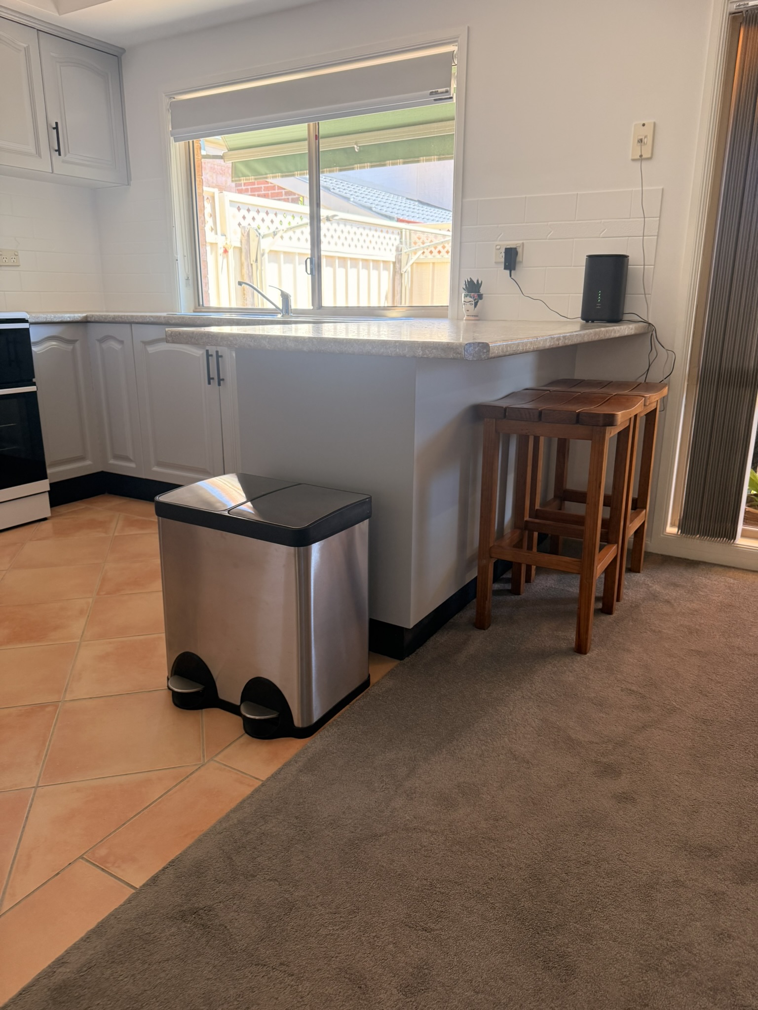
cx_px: 379
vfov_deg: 71.6
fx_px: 701
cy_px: 505
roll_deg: -0.2
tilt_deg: -15.1
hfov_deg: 56.8
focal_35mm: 24
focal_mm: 6.76
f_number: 1.78
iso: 200
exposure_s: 1/141
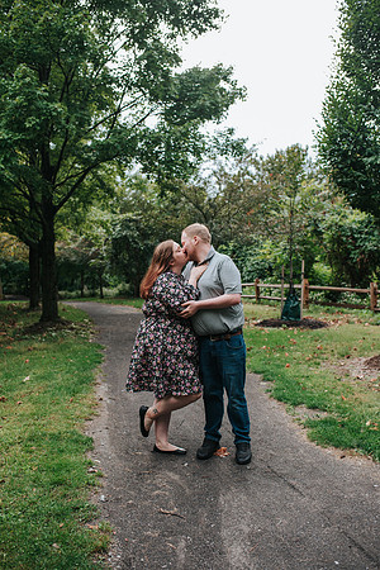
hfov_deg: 37.9
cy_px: 285
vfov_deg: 54.4
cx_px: 190
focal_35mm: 35
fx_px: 554
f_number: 3.2
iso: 800
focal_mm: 35
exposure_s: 1/400
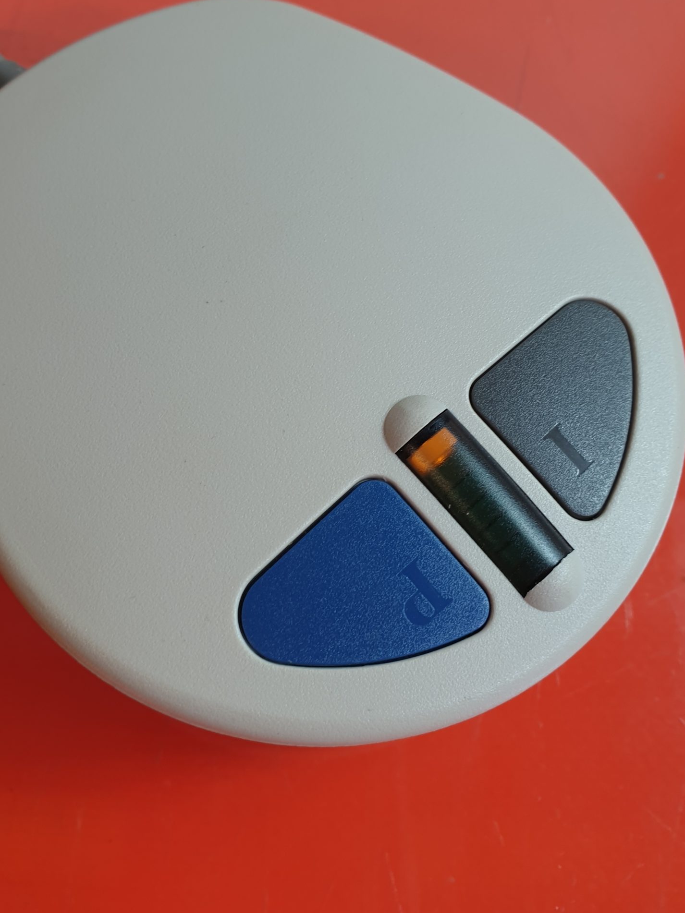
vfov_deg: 52.5
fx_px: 924
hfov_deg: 40.6
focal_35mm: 35
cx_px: 300
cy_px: 410
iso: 50
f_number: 2.4
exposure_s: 1/50
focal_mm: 4.3
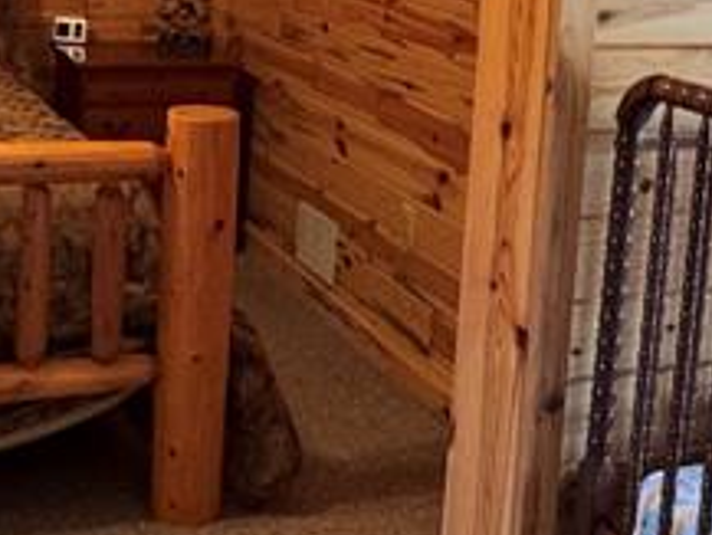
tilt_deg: -7.8
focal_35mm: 66
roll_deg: -3.6
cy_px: 10
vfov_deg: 21.5
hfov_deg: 29.3
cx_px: 276
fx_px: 1358
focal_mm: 2.22
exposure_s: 1/60
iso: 400
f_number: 2.2
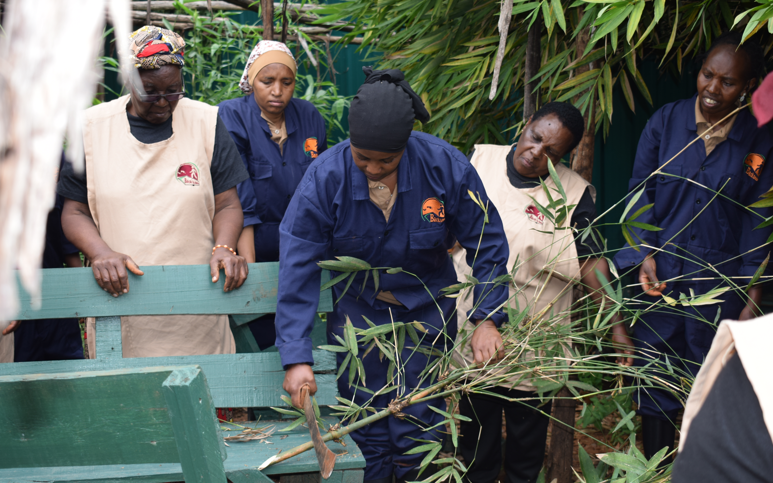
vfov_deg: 22.0
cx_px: 382
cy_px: 227
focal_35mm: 59
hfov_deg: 34.5
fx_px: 1243
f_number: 5.6
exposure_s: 1/125
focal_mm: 38
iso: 140
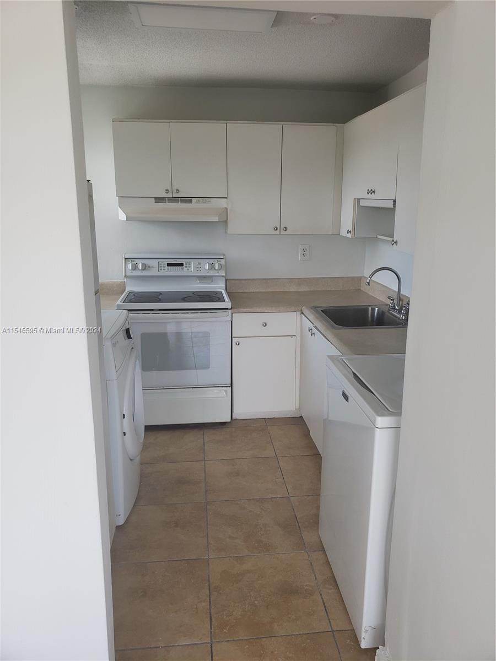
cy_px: 330
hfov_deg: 53.1
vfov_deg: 67.3
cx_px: 248
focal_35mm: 26
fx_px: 497
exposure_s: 1/100
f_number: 2.4
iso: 80
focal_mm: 4.3
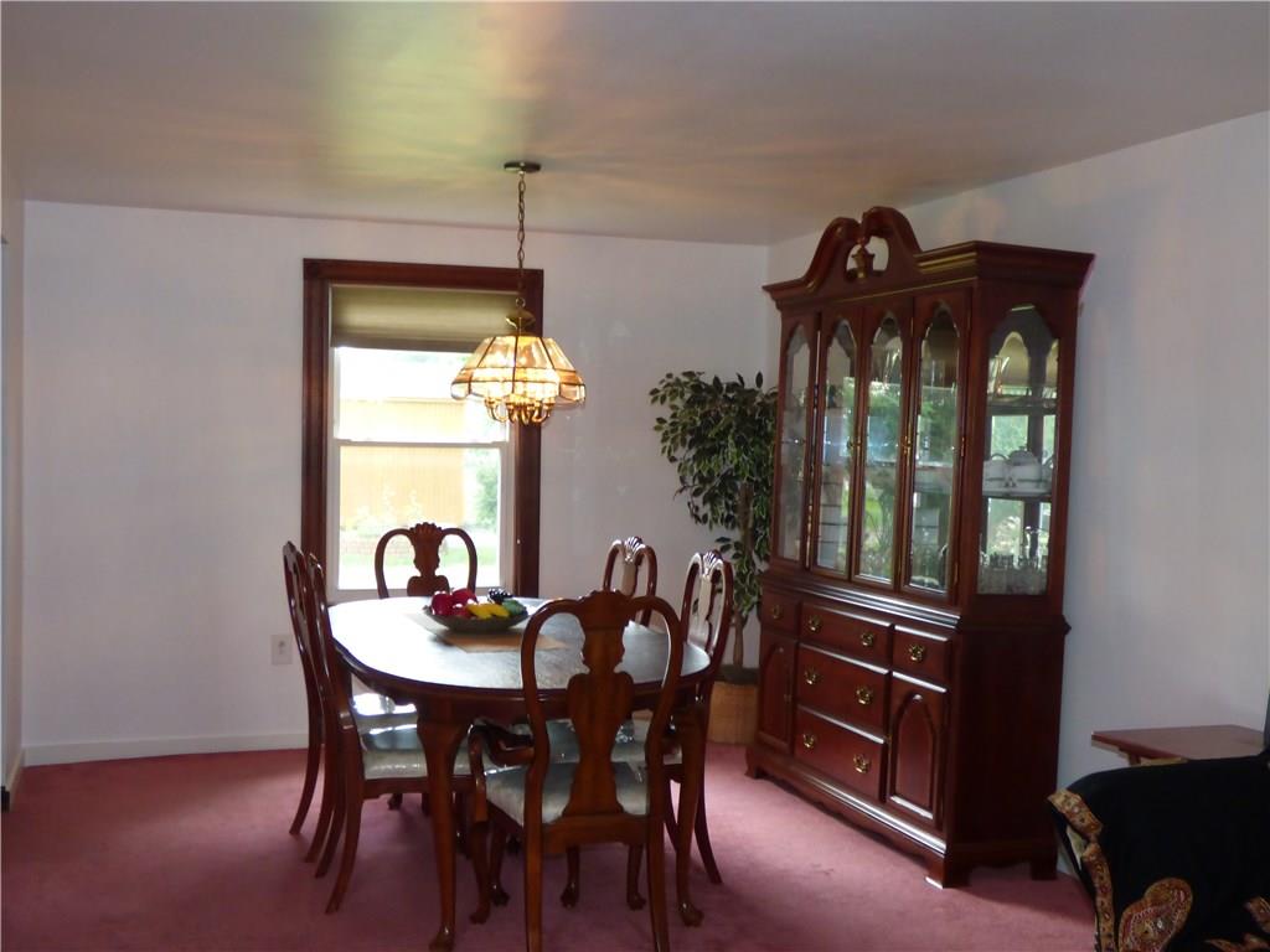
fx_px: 1394
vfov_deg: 37.7
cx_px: 635
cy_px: 476
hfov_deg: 49.0
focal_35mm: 38
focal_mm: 6.8
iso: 400
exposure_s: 1/60
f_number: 3.5
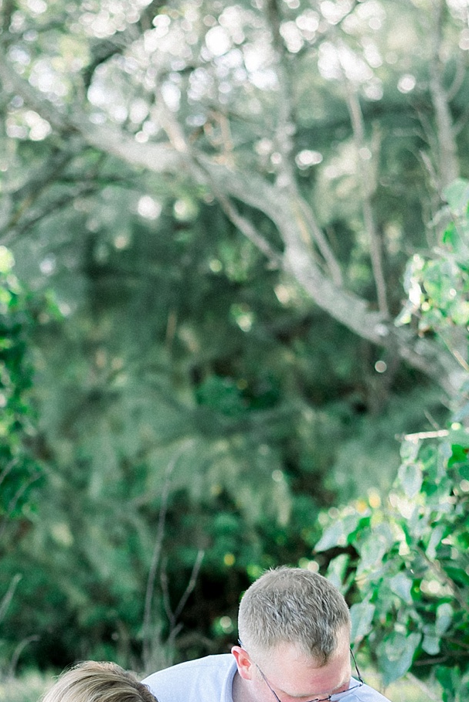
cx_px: 101
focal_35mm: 172
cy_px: 769
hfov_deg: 8.0
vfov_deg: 11.8
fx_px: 3357
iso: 200
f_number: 2.8
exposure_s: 1/200
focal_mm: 58
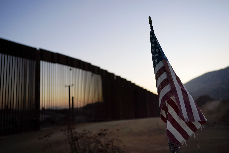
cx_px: 114
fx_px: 178
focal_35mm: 28
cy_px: 76
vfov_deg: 46.4
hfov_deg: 65.5
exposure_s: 1/800
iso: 320
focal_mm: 28
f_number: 2.8
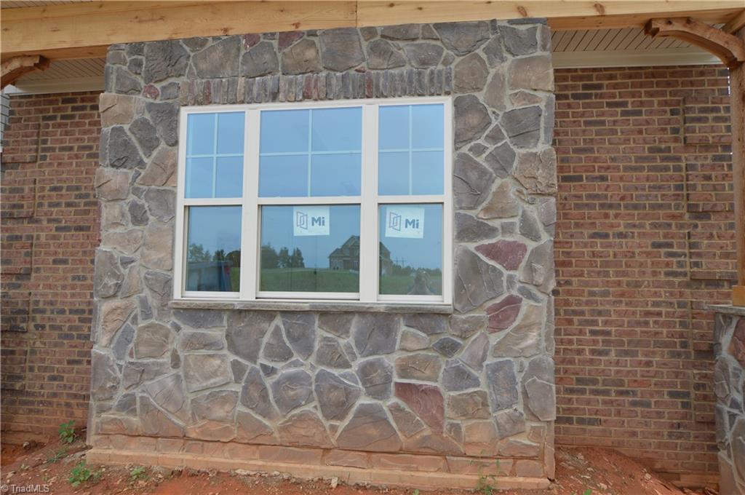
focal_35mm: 20
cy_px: 248
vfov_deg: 63.1
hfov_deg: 85.5
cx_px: 372
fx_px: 403
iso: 100
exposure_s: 1/200
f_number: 7.1
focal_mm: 13
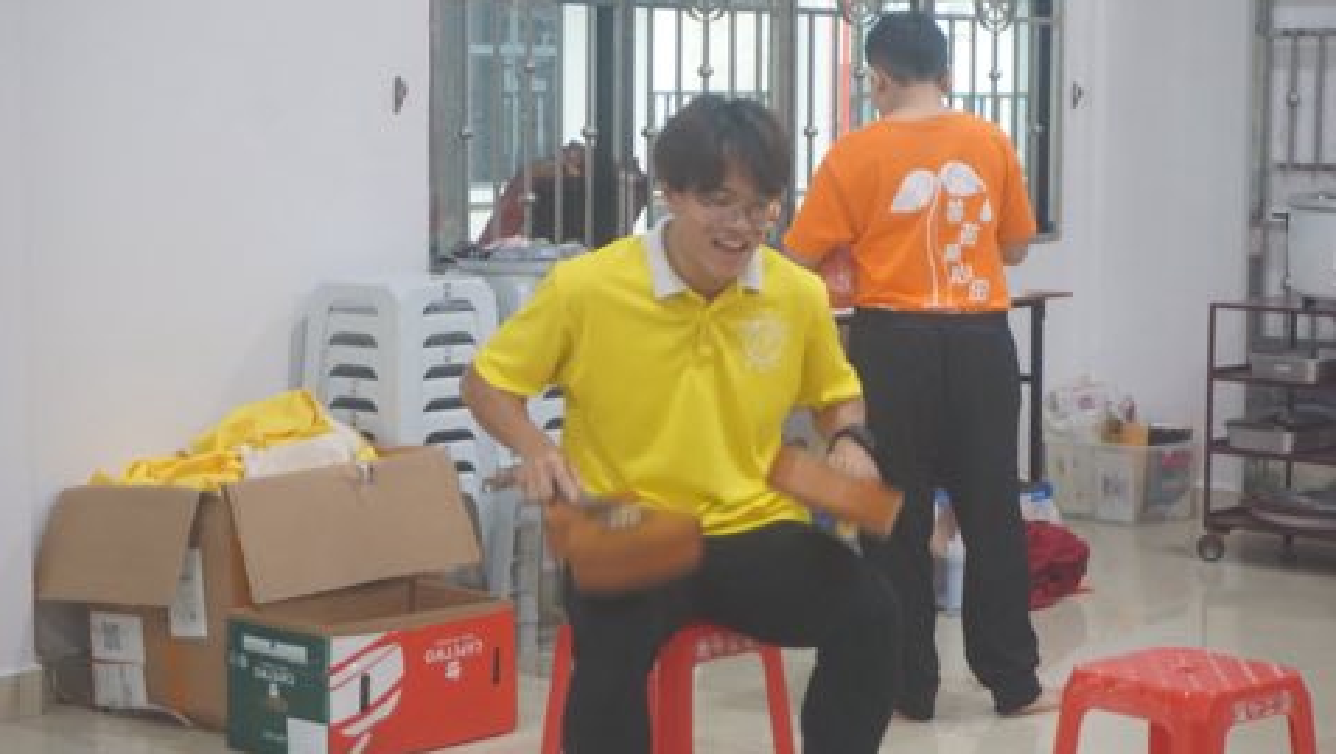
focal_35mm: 79
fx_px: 2800
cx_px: 669
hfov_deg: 26.8
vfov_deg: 15.3
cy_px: 356
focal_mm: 50
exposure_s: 1/80
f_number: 5.6
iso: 3200
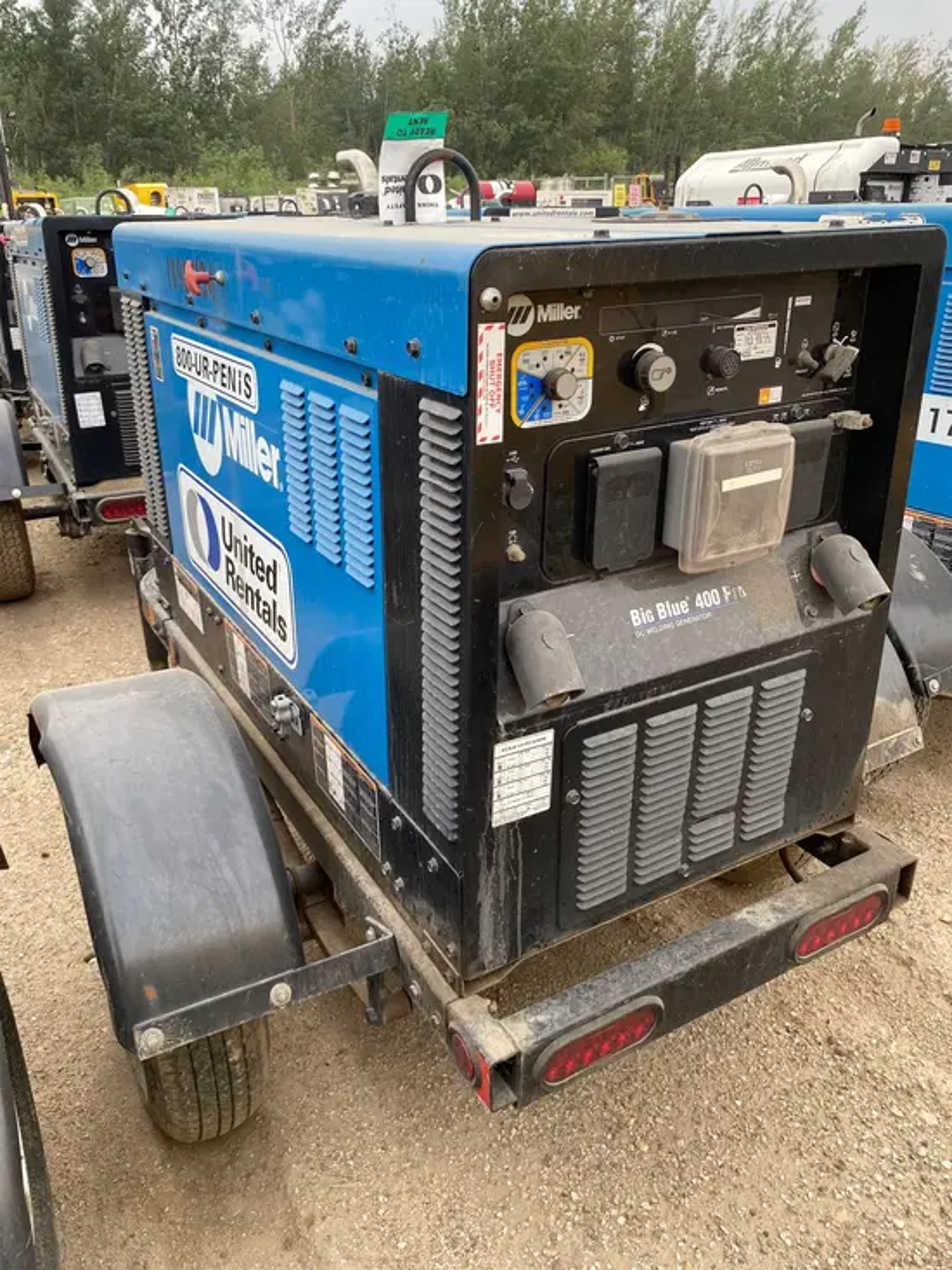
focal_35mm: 26
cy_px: 635
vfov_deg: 67.3
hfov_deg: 53.1
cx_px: 476
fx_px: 953
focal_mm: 4.25
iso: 50
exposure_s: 1/122
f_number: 1.8
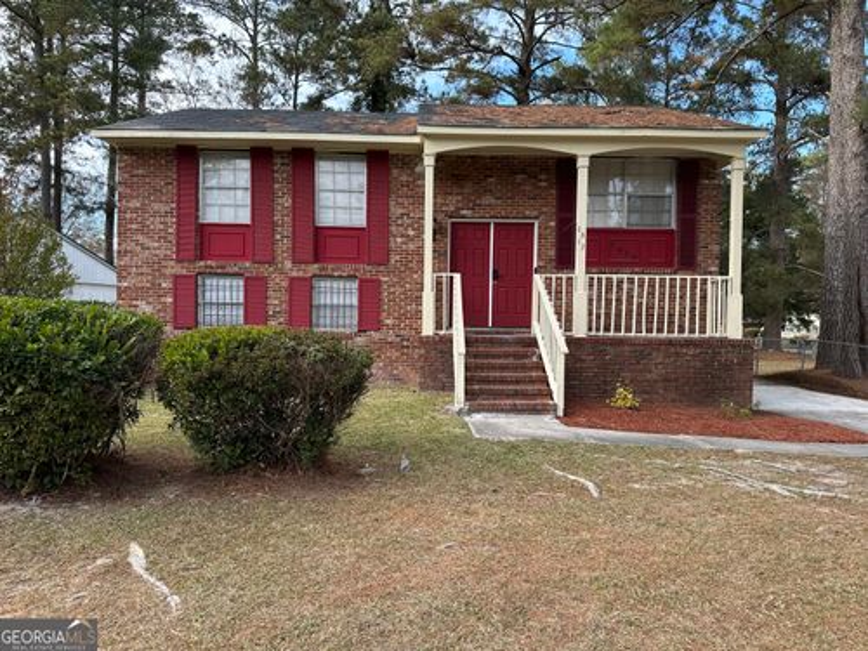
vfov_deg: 56.8
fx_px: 602
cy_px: 326
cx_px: 434
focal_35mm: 24
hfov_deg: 71.6
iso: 80
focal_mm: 6.86
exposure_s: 1/489
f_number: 1.78
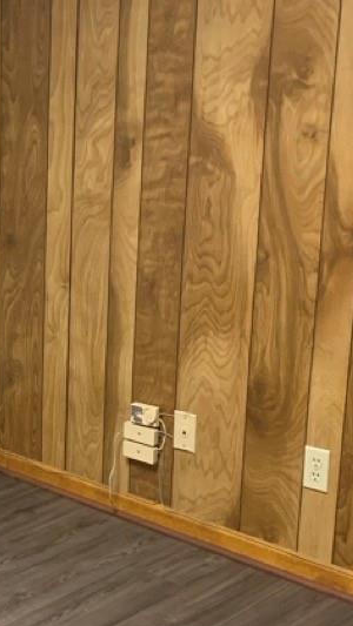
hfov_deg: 17.1
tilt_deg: -14.8
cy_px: 338
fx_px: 1131
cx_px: -52
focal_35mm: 68
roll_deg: +0.6
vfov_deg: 31.0
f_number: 1.8
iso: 250
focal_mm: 4.25
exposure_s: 1/40
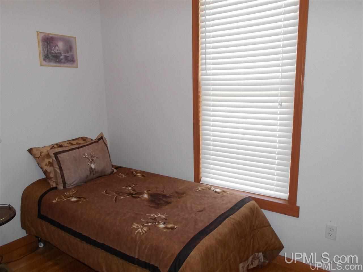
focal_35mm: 26
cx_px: 182
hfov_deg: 67.3
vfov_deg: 53.0
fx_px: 273
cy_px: 136
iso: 200
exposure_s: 1/25
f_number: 3.2
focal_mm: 4.6
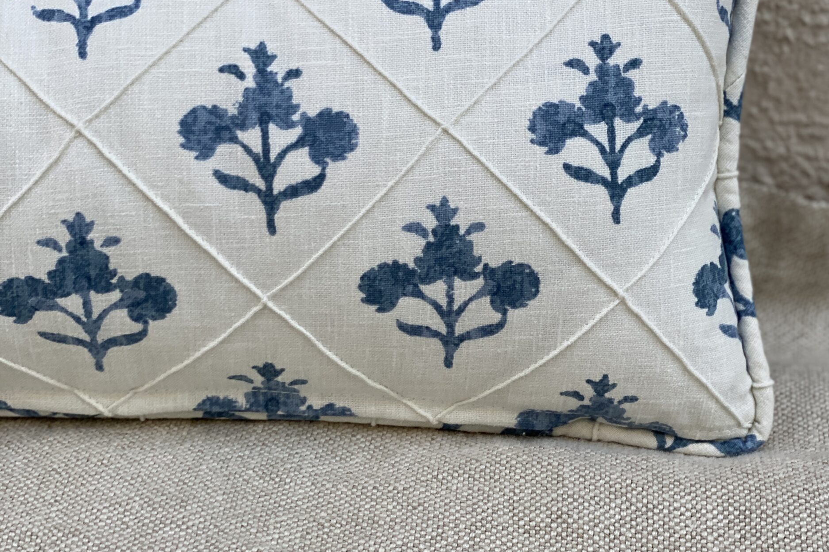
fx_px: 1704
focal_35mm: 74
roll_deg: -0.8
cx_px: 425
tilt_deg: -27.7
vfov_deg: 18.4
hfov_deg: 27.3
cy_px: 231
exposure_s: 1/122
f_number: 2
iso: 64
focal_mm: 6
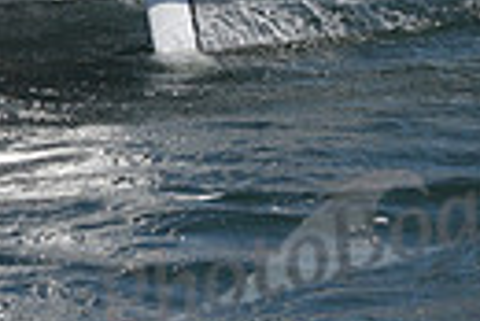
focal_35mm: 312
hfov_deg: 6.6
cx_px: -92
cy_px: -271
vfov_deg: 4.4
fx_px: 4165
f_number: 6.3
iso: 250
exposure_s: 1/1250
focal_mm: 70
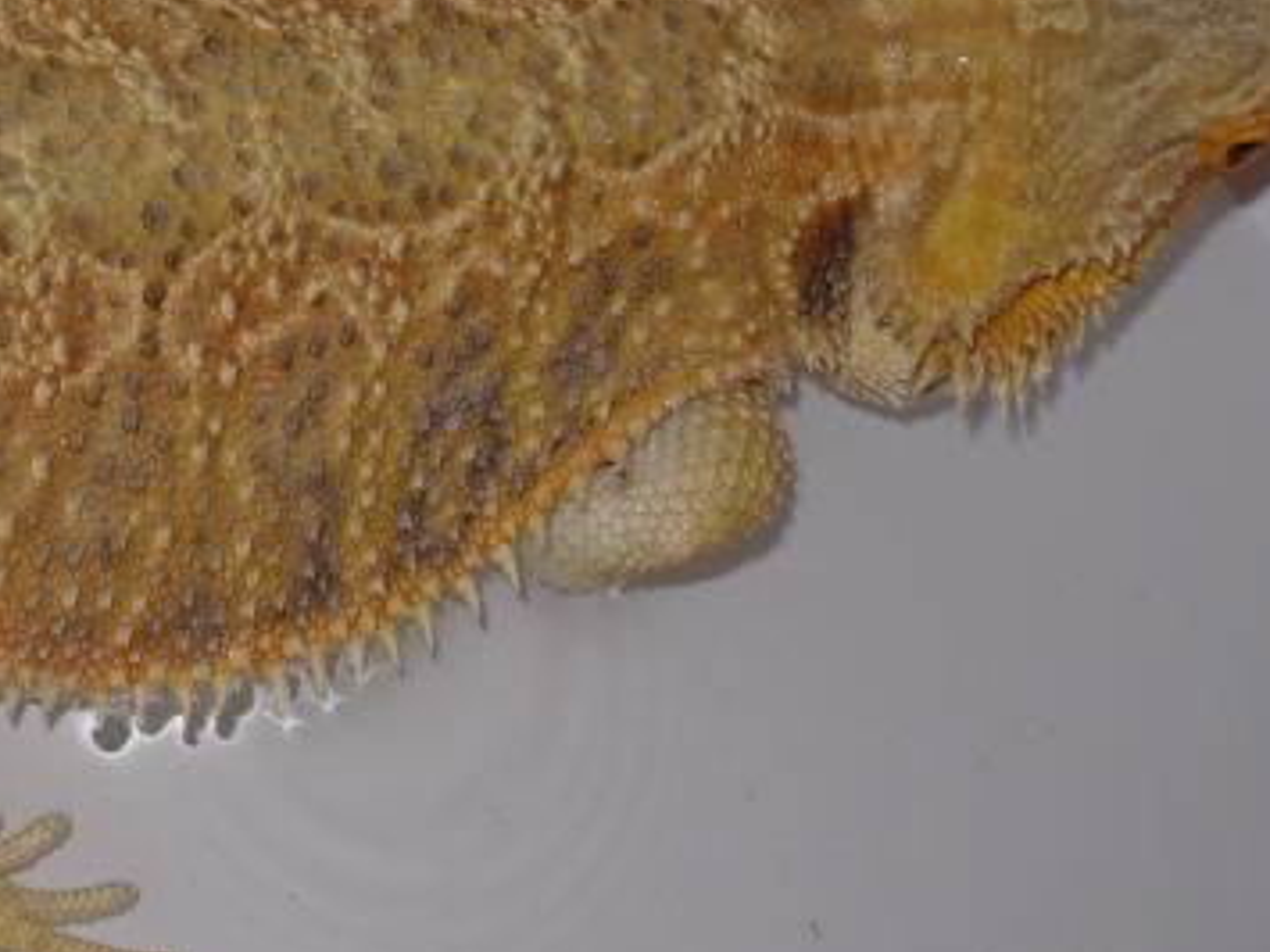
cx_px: 168
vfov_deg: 11.6
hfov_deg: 15.4
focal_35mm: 127
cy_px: 115
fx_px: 4658
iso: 50
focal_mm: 10.5
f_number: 3.4
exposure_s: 1/41.5
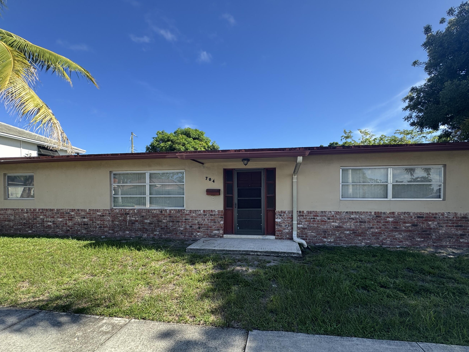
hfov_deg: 94.4
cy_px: 201
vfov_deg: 77.7
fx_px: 217
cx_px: 246
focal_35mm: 16
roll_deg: -0.2
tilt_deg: -1.0
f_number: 2.2
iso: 50
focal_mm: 2.22
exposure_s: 1/631
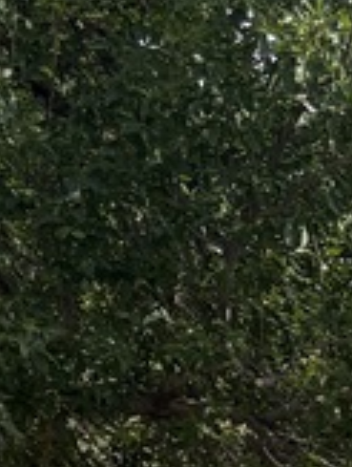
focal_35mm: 163
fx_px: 2201
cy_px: 937
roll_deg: -1.9
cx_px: 913
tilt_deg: -1.3
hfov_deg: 8.2
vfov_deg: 11.0
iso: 50
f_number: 1.6
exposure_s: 1/1751
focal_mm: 5.96
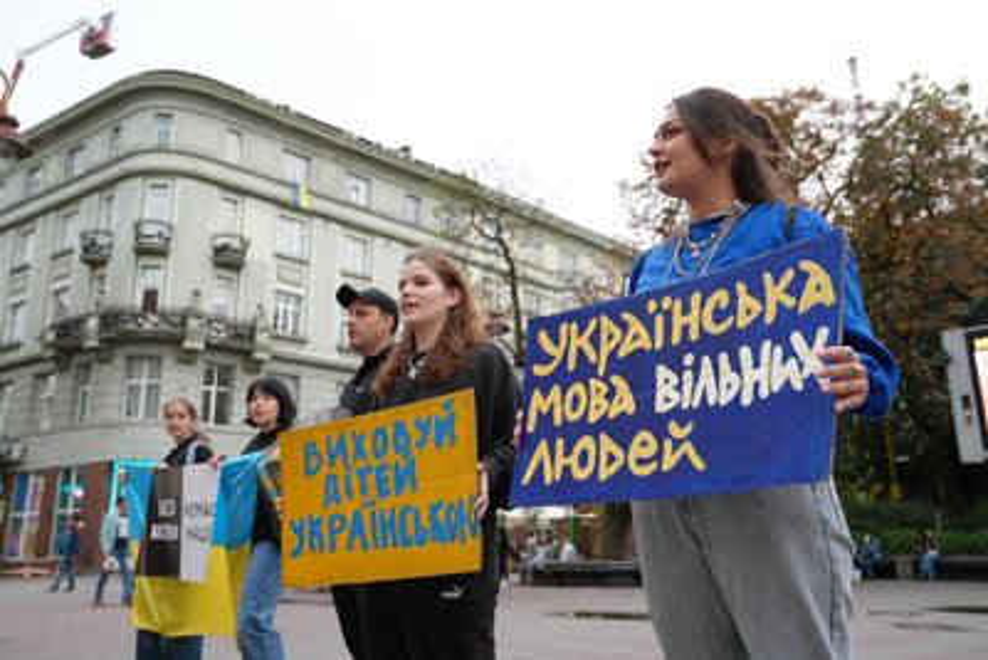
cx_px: 494
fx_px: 824
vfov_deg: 43.6
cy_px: 330
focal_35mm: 30
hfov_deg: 61.9
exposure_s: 1/80
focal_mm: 30
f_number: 4
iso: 640
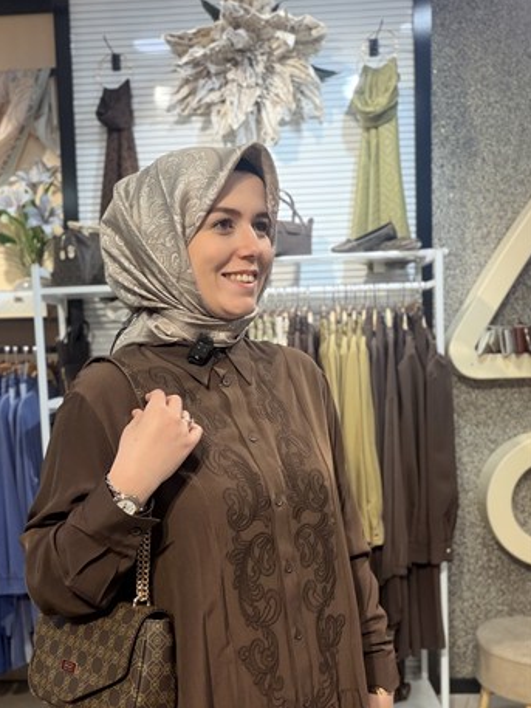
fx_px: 716
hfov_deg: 40.6
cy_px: 404
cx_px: 226
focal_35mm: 35
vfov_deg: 52.4
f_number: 1.9
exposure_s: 1/100
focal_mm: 2.71
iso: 50
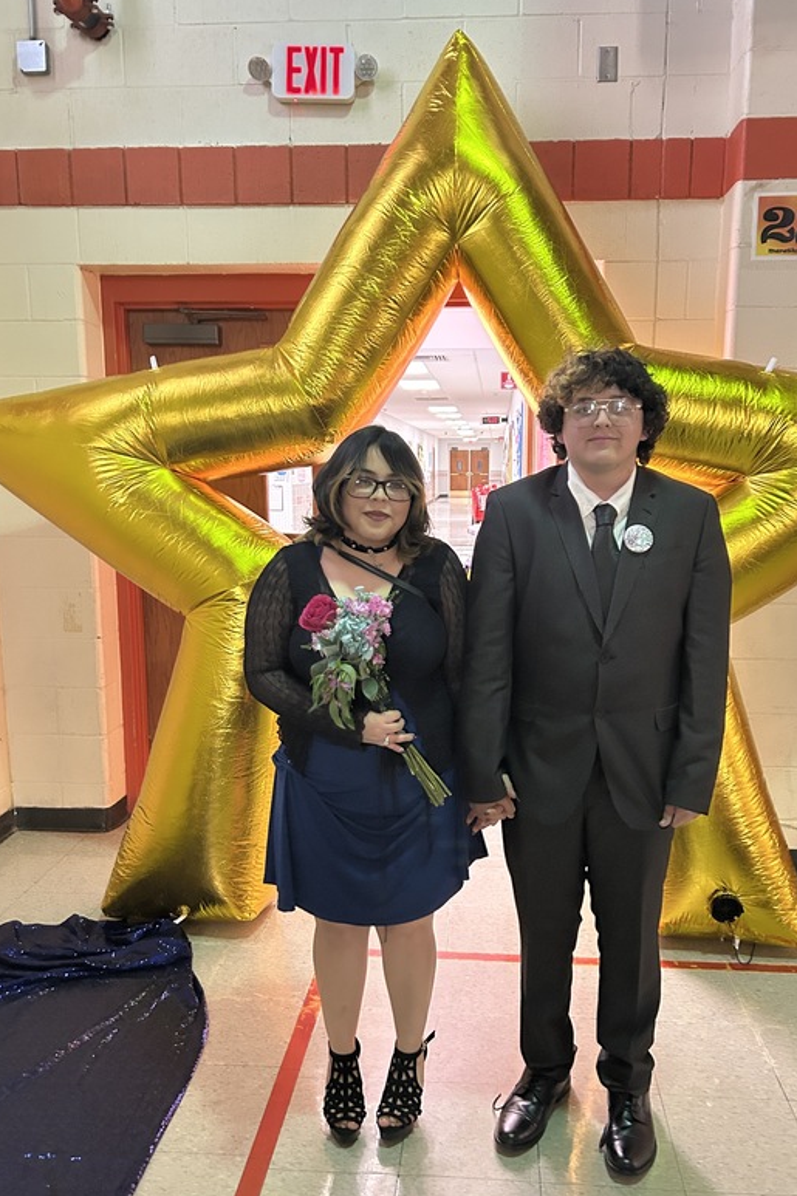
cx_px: 447
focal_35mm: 28
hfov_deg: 46.3
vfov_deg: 65.5
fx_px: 930
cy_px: 608
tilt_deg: -9.9
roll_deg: -1.2
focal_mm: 5.7
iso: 400
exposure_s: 1/40
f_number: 1.5
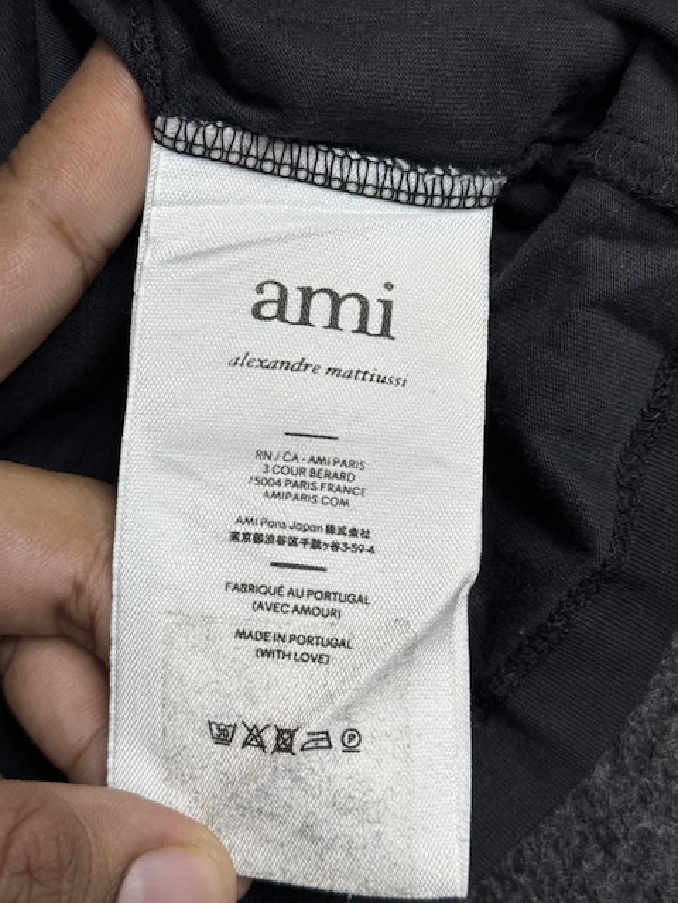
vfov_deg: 39.7
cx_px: 339
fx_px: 1254
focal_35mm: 48
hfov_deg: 30.3
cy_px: 452
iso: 50
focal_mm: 6.76
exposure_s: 1/100
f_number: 1.78
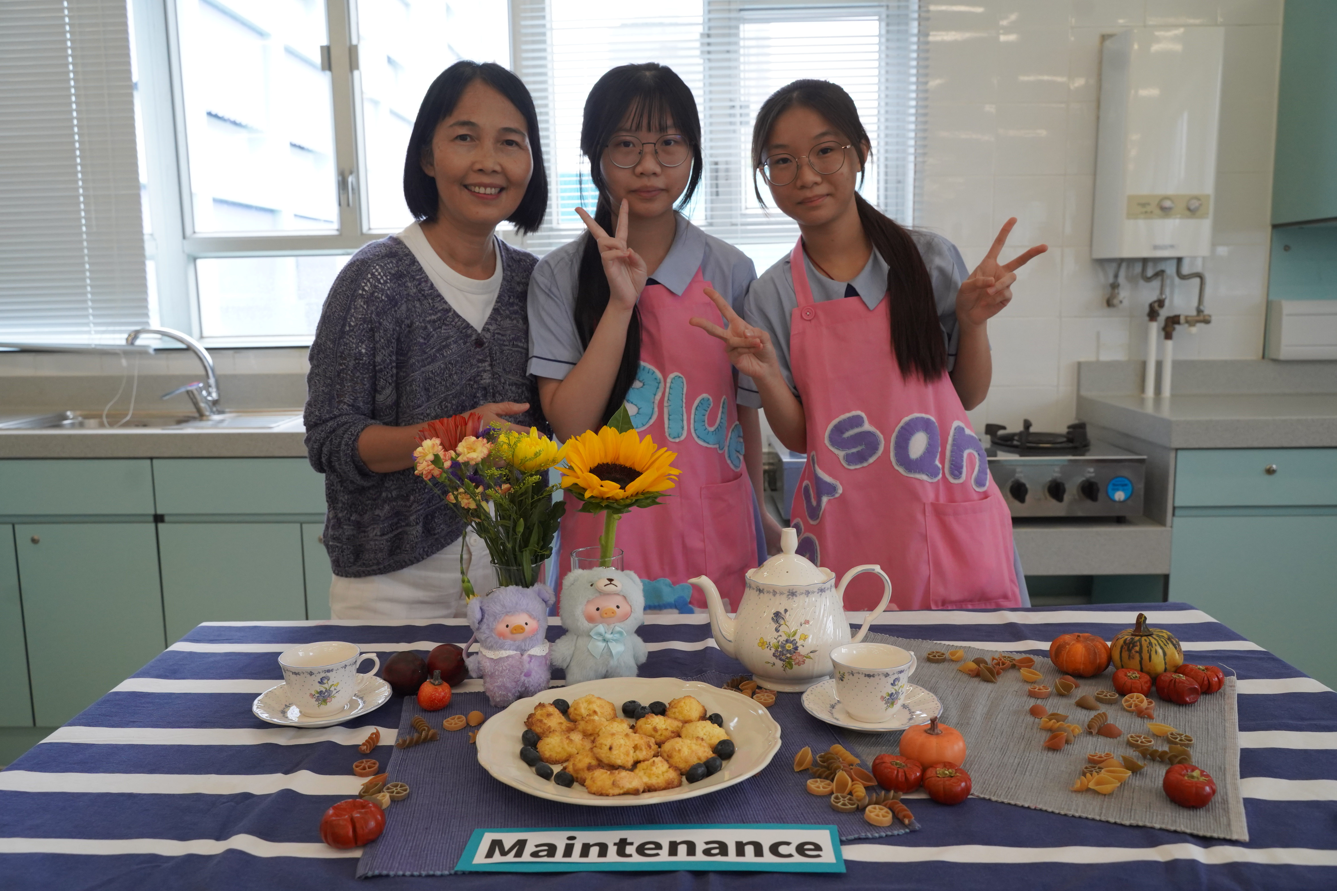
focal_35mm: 28
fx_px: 1040
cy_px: 446
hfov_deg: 65.5
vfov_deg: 46.4
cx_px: 668
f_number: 5.6
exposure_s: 1/640
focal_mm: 28
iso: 2500
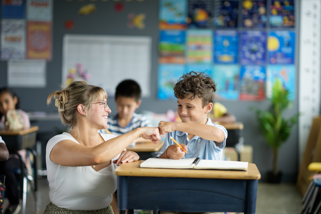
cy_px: 107
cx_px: 160
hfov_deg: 23.9
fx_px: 758
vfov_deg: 16.1
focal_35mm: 85
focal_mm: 85
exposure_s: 1/500
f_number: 1.4
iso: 200
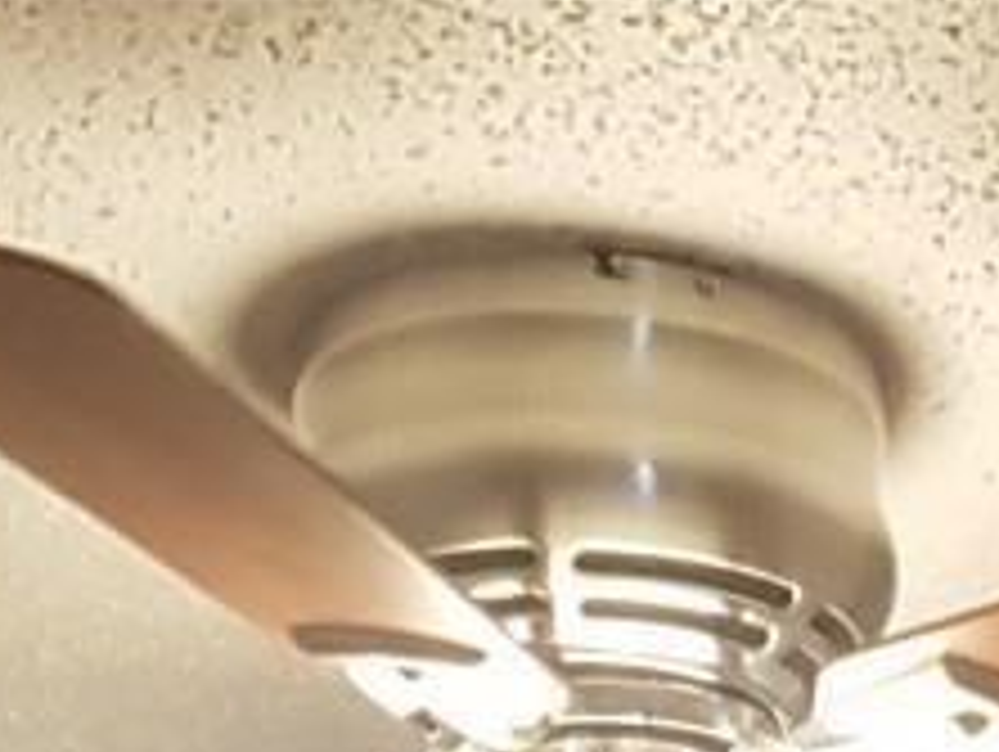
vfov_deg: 6.7
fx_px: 5403
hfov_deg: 10.0
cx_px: 1809
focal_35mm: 187
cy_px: 2693
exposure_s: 1/40
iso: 200
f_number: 1.7
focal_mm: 4.2
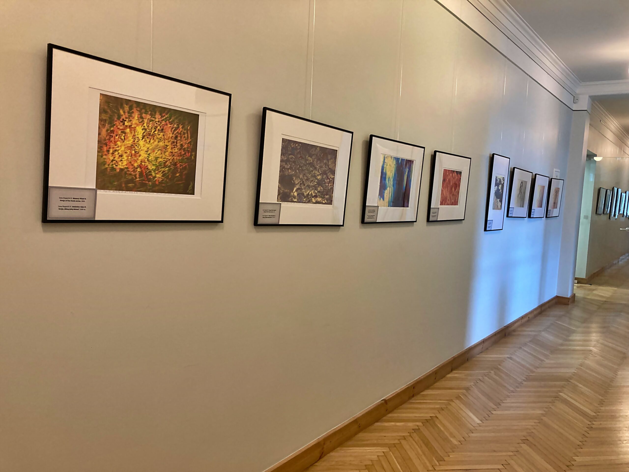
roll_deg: -3.2
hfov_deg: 63.4
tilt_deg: -3.3
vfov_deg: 49.7
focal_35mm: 28
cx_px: 314
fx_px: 509
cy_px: 236
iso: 100
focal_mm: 3.99
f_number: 1.8
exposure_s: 1/50
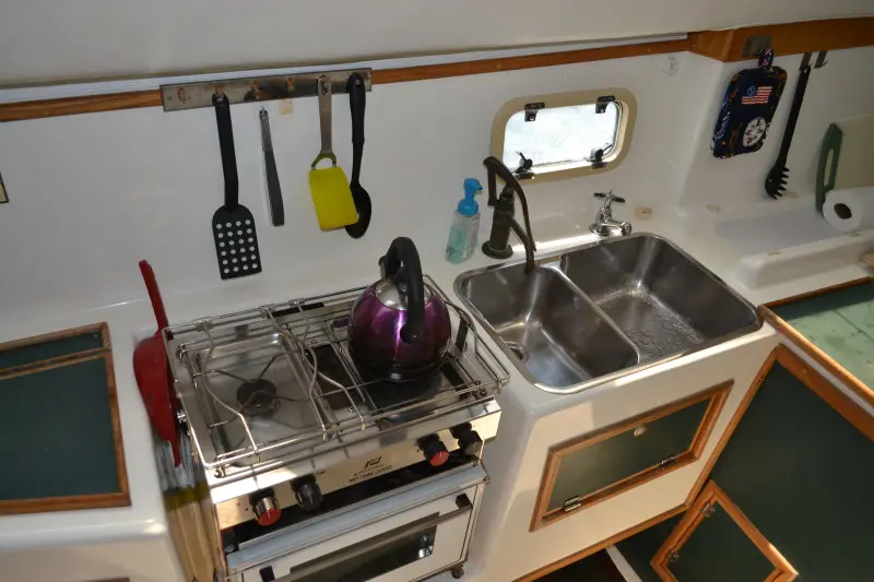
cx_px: 437
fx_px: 655
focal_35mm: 27
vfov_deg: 47.9
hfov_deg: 67.4
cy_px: 291
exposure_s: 1/160
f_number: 4
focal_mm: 18
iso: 100
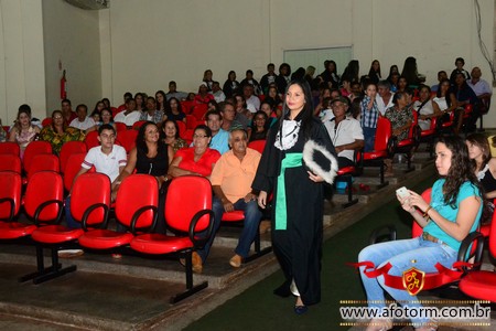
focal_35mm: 46
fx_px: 641
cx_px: 248
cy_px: 166
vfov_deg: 28.9
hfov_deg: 42.3
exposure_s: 1/80
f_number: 7.1
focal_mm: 31
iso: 3200
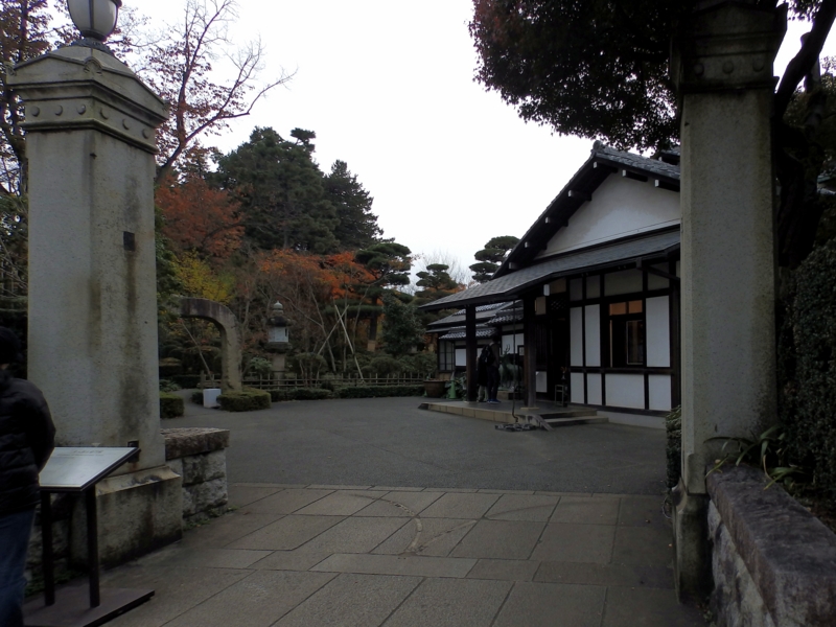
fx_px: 531
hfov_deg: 76.4
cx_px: 418
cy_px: 314
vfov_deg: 61.1
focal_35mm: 22
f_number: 3.4
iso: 80
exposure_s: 1/80
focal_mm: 4
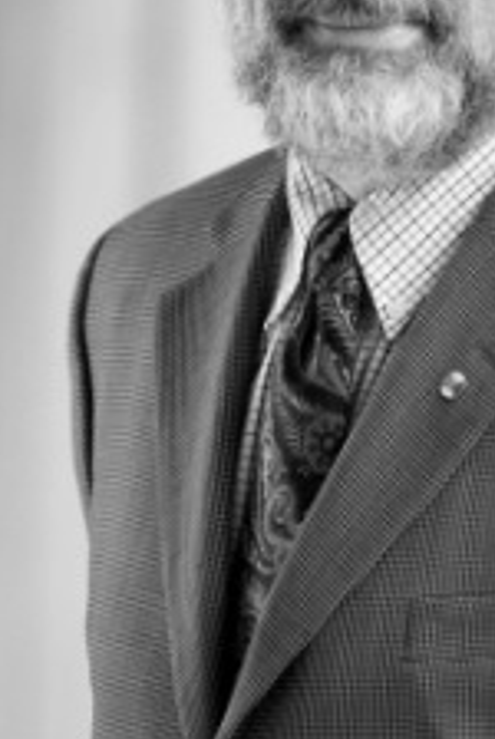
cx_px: 386
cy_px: 191
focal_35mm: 600
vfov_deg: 3.4
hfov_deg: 2.3
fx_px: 12336
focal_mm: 200
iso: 400
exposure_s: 1/160
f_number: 3.5
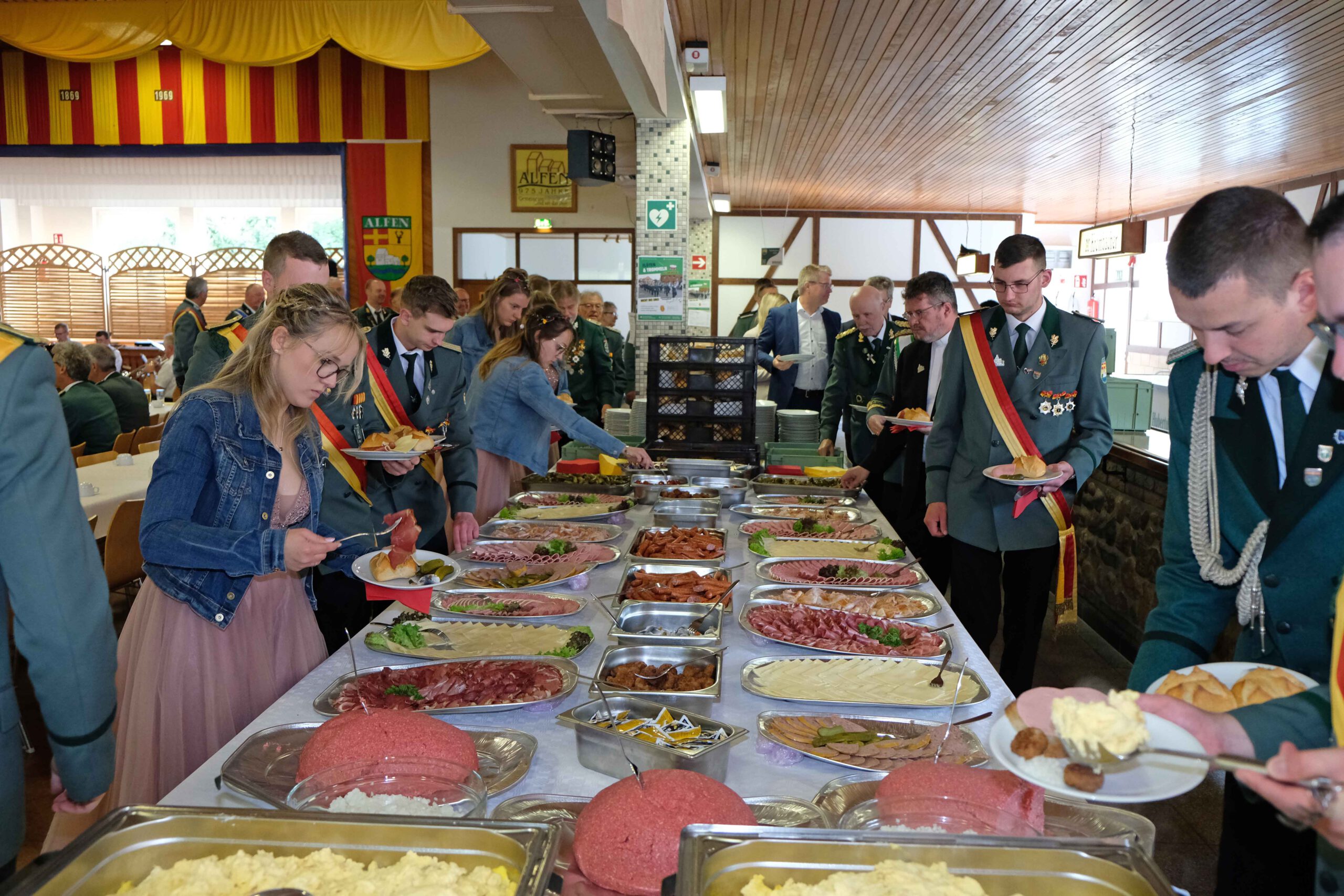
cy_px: 448
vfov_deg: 42.3
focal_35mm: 31
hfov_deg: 60.3
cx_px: 672
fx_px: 1157
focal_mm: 20.5
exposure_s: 1/125
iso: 2000
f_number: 3.6
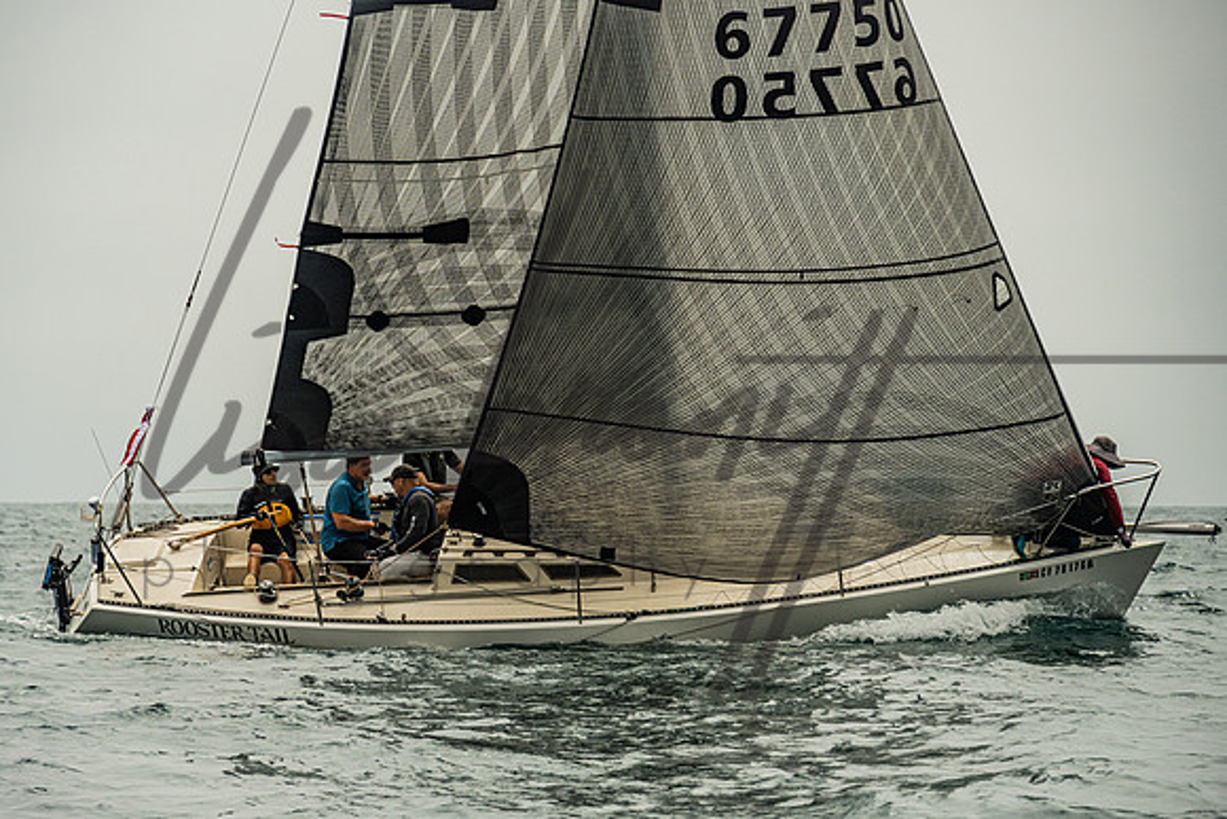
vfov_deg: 7.3
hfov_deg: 10.9
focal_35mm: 189
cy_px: 447
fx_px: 6431
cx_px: 540
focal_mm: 165
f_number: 6.3
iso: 400
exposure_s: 1/2500
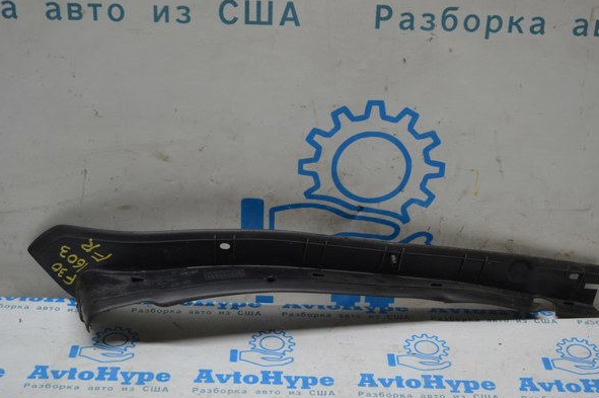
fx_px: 1081
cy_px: 205
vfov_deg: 20.9
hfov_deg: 31.0
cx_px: 318
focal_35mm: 65
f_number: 5.3
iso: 400
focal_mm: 40
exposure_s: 1/80
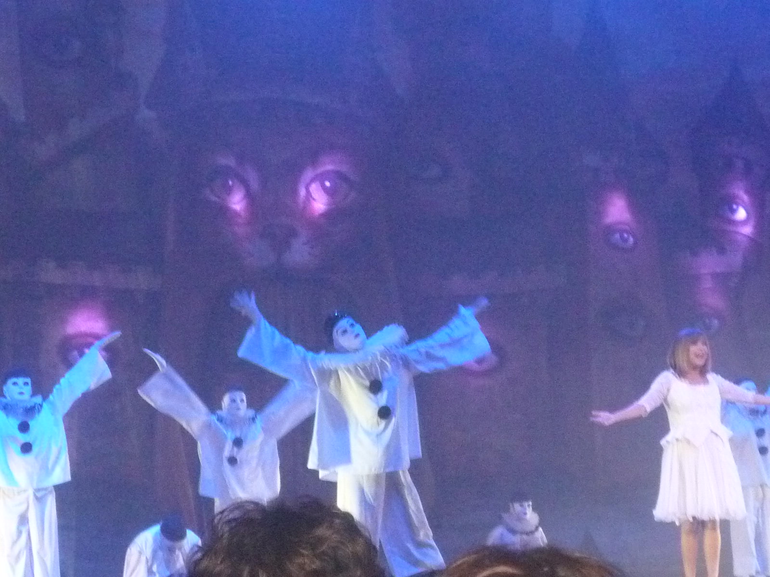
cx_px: 385
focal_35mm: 110
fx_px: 2447
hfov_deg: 17.9
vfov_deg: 13.5
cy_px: 288
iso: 640
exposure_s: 1/40
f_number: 5.2
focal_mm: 10.9
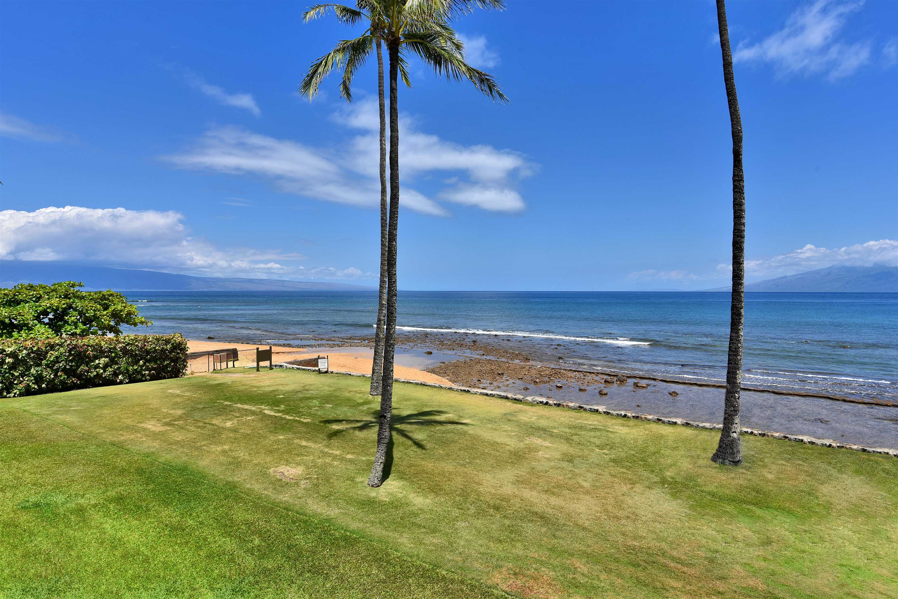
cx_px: 449
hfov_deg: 86.9
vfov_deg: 64.6
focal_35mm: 19
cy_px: 300
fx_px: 474
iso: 100
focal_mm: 19
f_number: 13
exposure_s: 1/200
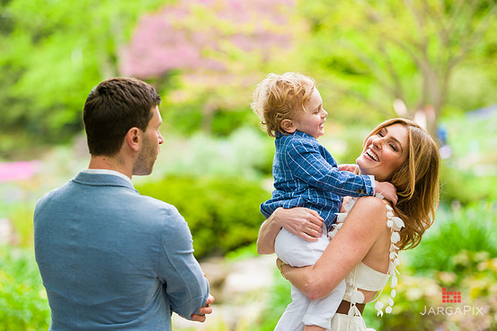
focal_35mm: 128
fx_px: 1766
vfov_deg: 10.7
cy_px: 161
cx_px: 245
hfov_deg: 16.0
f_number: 3.2
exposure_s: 1/320
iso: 200
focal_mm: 122
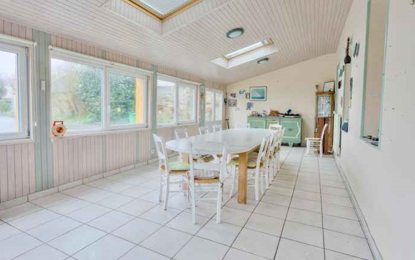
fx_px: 215
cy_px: 122
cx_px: 208
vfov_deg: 62.2
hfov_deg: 88.0
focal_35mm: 19
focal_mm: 16
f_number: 8
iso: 800
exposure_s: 1/100
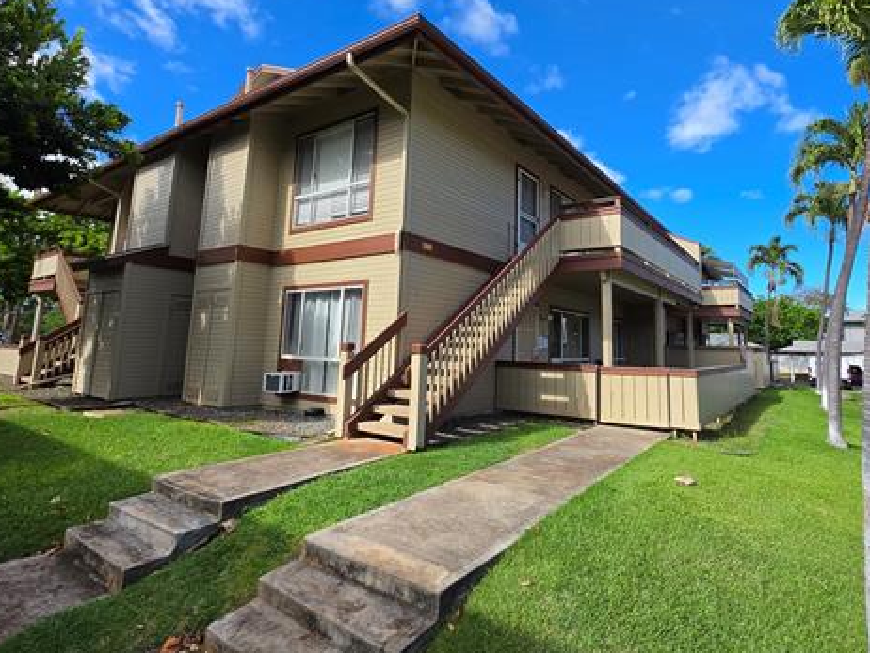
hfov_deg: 87.3
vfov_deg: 71.2
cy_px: 275
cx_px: 488
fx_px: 453
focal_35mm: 18
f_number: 1.9
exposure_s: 1/1011
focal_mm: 2.2
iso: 32
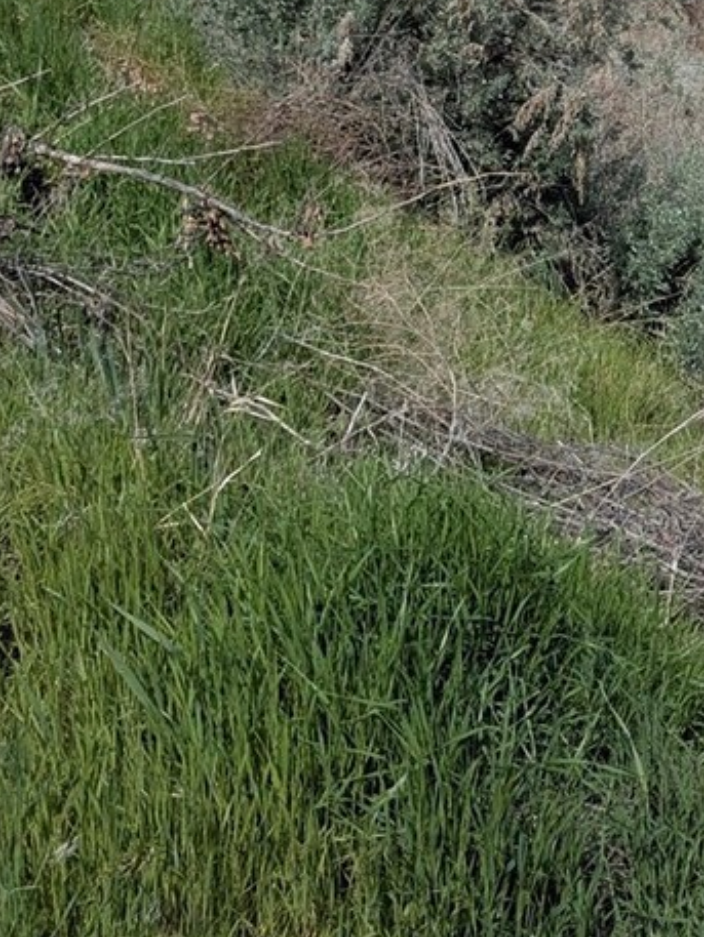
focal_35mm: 85
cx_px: 829
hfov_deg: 16.7
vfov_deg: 22.0
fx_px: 2304
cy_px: -31
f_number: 1.73
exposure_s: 1/3891
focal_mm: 4.38
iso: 63
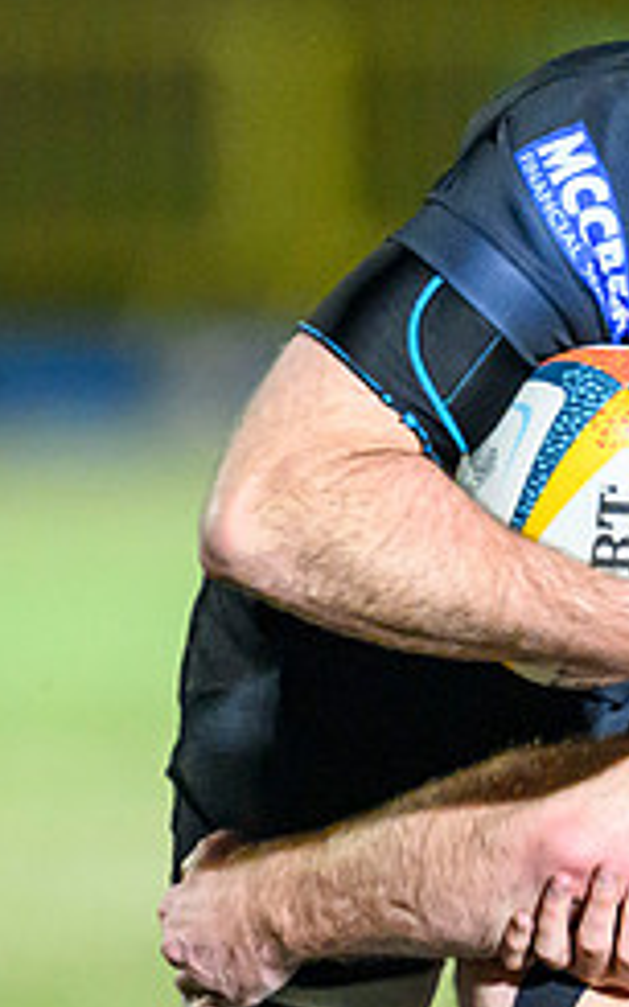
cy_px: 349
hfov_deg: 0.8
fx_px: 44349
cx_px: 735
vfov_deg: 1.3
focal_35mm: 1616
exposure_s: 1/1000
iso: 8000
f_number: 2.8
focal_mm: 400
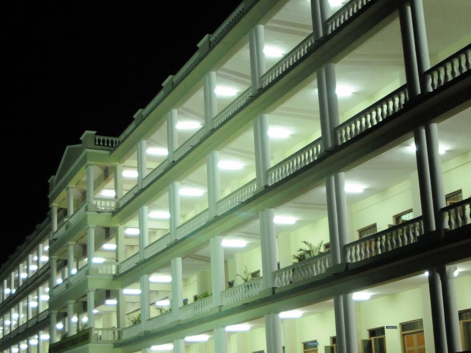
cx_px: 239
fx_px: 762
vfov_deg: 26.0
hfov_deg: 34.4
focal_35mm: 56
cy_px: 219
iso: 3200
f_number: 3.5
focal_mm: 24
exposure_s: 1/60
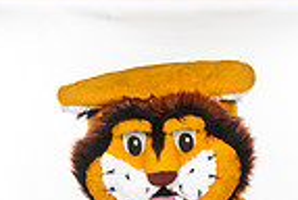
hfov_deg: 14.8
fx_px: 1145
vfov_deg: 9.1
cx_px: 167
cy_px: 450
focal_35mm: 138
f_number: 7.1
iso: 800
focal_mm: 44
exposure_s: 1/320
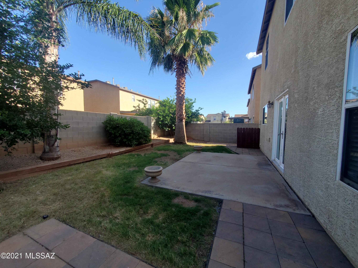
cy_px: 134
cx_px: 179
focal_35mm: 13
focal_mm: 1.8
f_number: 2.2
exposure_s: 1/442
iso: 50
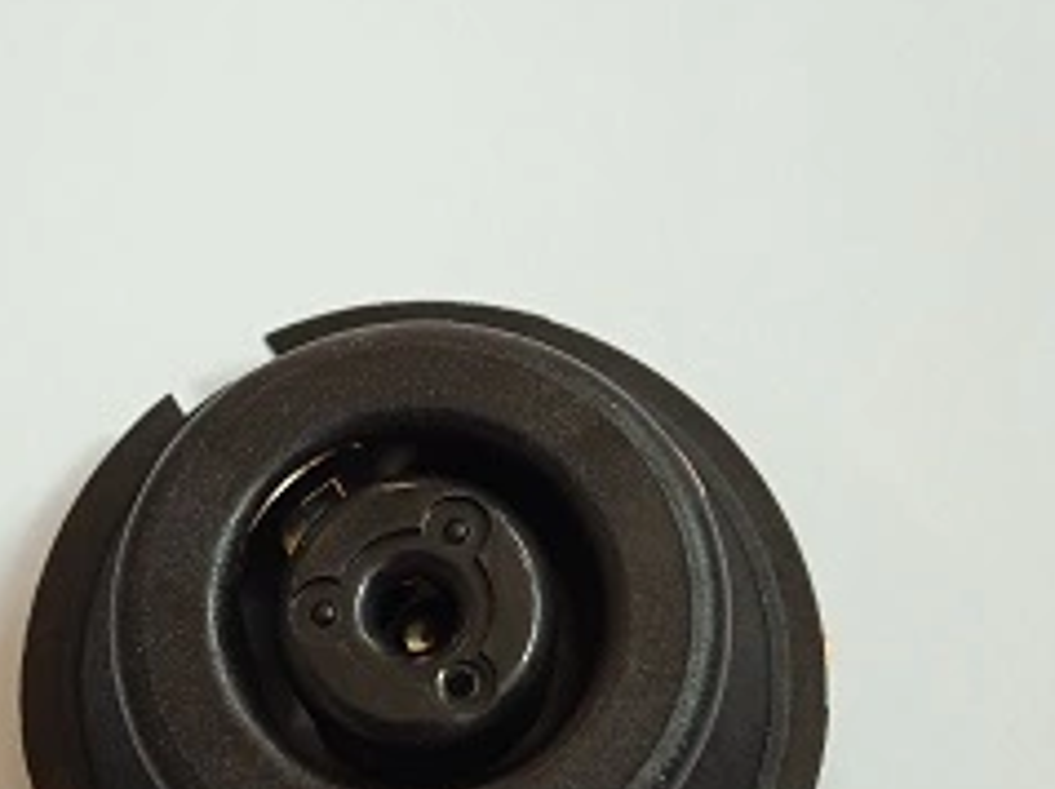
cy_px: 643
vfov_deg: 28.9
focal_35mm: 49
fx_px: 1492
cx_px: 399
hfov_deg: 38.7
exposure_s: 1/50
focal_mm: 3.43
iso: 189
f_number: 2.2
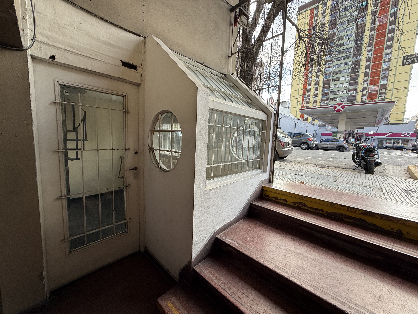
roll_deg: -1.9
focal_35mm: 14
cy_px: 157
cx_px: 209
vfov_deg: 85.7
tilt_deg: -5.6
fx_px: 169
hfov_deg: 102.1
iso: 50
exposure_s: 1/129
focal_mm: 2.22
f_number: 2.2
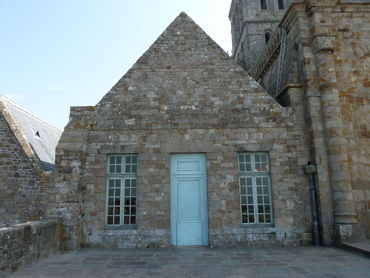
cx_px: 185
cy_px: 139
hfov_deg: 69.4
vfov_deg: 54.9
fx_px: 267
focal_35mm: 25
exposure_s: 1/250
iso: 80
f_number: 4
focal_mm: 4.1
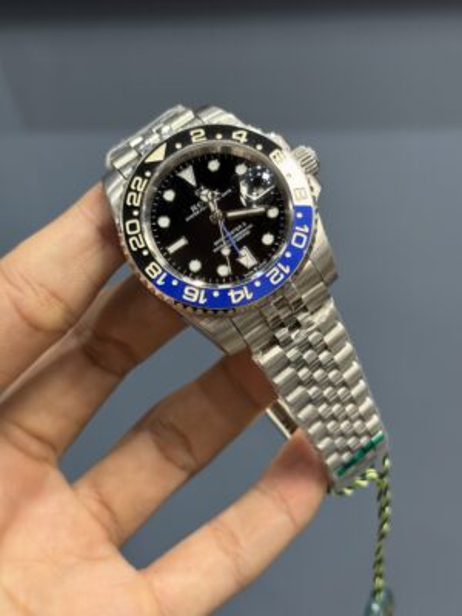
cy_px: 308
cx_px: 231
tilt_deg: -18.8
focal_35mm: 48
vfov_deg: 39.7
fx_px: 854
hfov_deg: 30.3
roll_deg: +1.9
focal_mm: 6.76
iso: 200
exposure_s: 1/110
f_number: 1.78
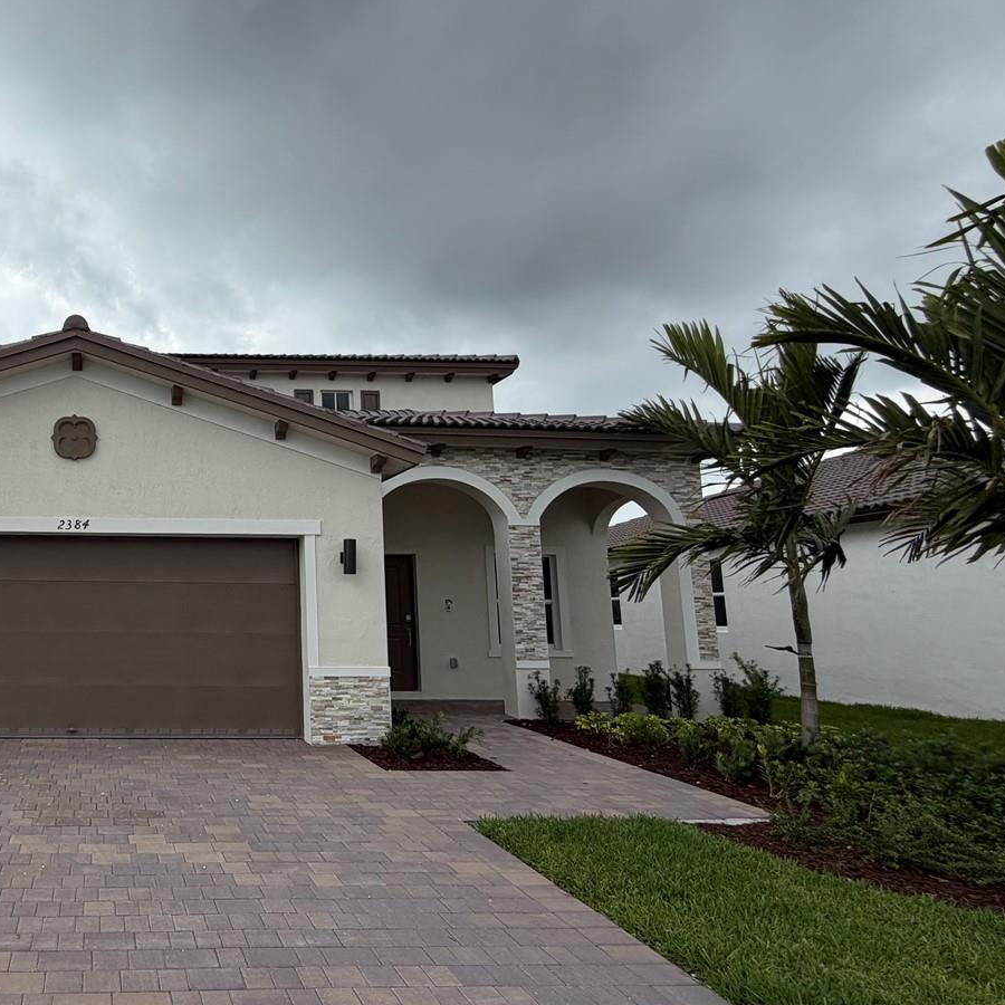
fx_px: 723
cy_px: 523
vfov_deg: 69.6
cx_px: 136
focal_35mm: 22
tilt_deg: +8.1
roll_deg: +0.2
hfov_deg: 60.9
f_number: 2.2
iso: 20
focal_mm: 2.22
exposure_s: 1/1017
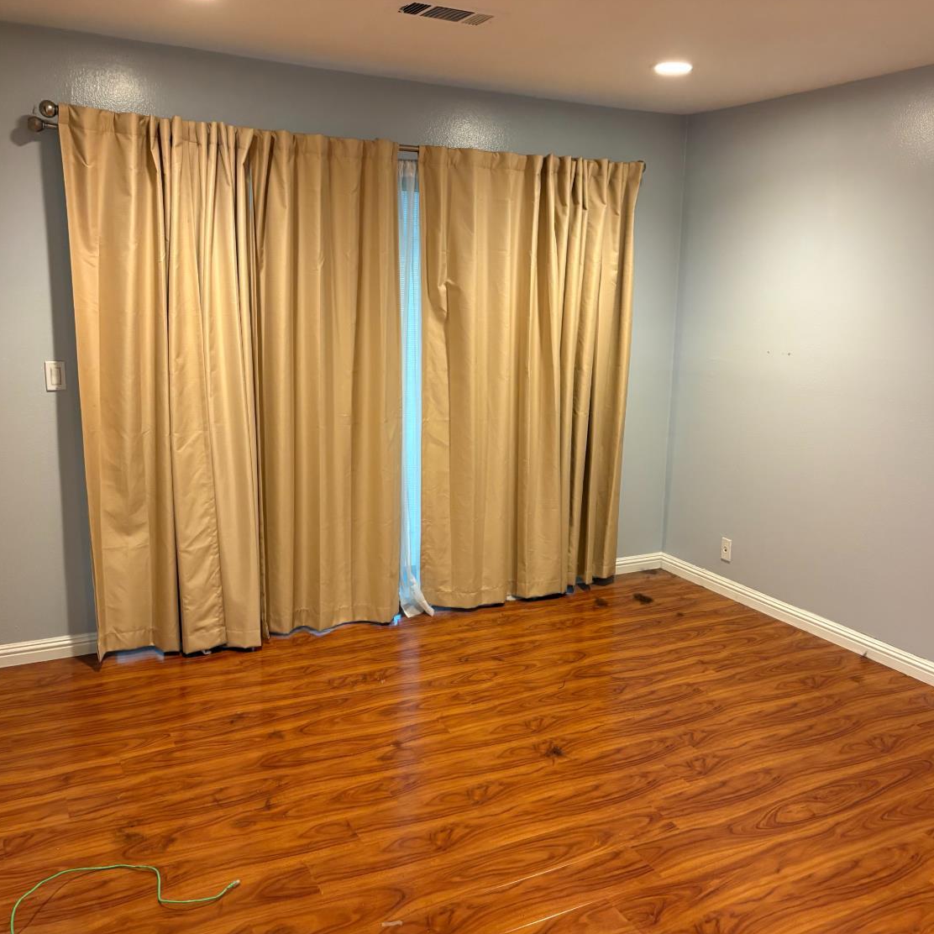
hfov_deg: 52.4
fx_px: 946
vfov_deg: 52.5
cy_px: 467
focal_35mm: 31
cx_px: 517
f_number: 1.6
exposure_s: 1/59
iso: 250
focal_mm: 5.96
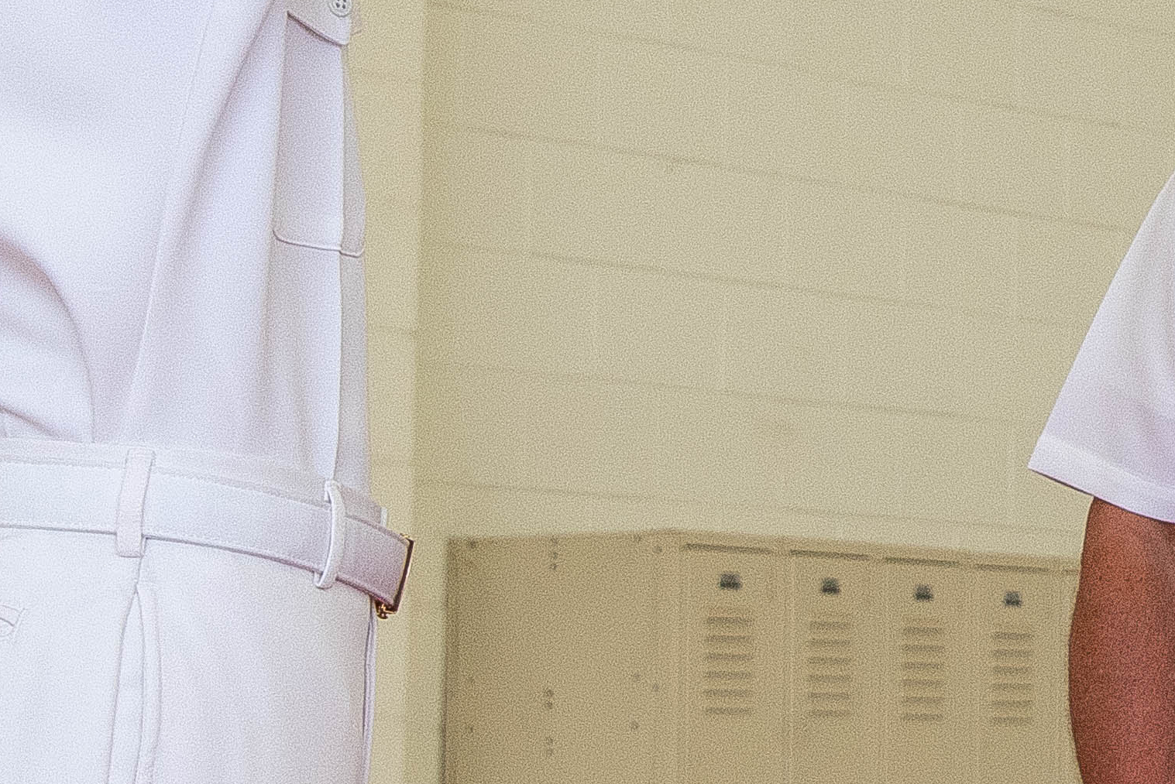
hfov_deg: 8.8
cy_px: 169
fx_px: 7510
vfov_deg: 6.0
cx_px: 1514
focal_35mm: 230
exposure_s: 1/200
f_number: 11
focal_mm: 58
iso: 1000
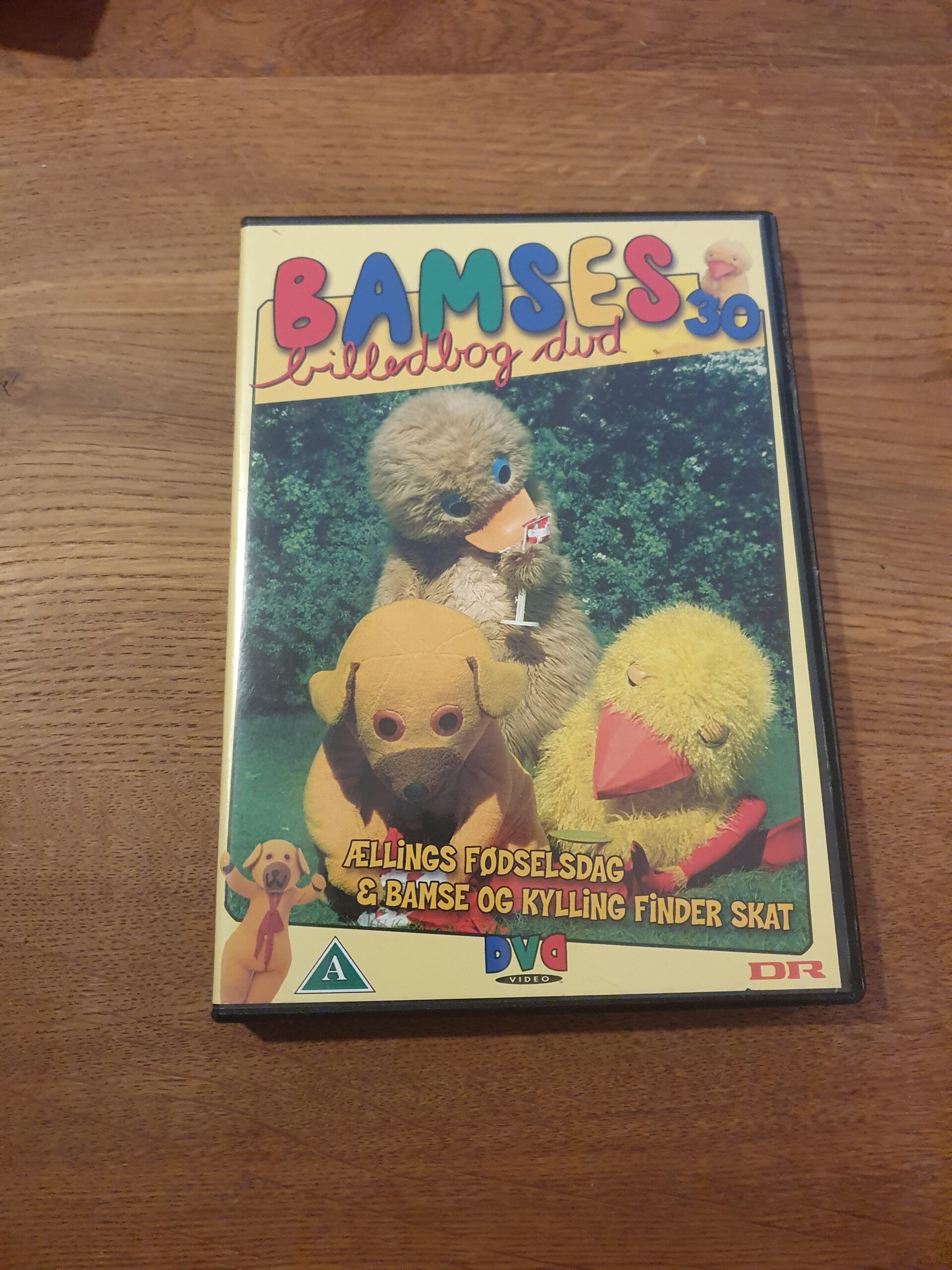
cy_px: 635
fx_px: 953
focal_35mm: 26
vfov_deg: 67.3
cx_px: 476
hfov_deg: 53.1
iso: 500
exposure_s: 1/50
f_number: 1.5
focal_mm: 4.32
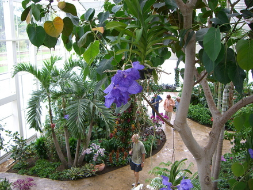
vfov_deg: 37.7
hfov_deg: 49.0
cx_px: 126
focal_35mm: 38
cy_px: 95
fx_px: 278
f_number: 2.7
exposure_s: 1/125
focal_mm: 6.2
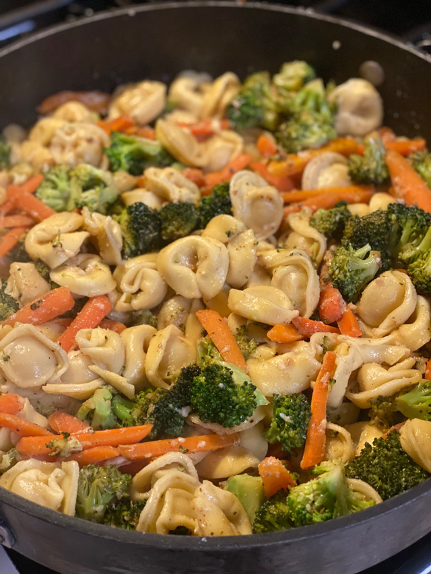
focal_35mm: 52
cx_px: 216
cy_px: 287
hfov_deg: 28.0
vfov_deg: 36.8
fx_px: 863
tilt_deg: -51.2
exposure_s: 1/30
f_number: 2
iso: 320
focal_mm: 6
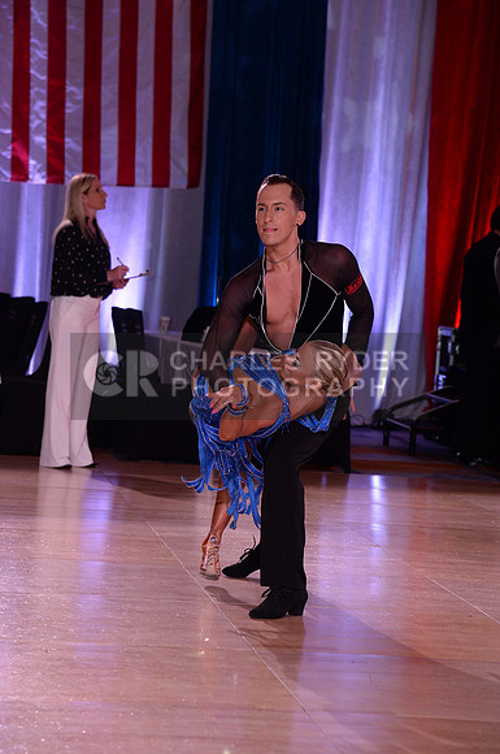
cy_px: 377
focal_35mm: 112
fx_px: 2340
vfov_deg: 18.3
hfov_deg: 12.2
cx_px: 250
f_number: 6.3
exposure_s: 1/250
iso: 2000
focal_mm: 112
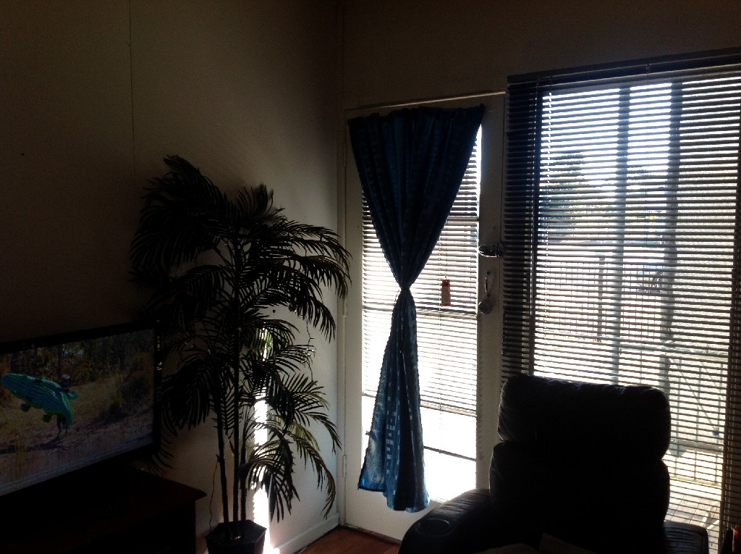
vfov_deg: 40.6
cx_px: 370
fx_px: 748
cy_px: 277
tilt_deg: -4.9
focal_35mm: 35
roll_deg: +0.0
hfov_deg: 52.7
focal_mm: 4.28
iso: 80
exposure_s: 1/120
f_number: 2.4
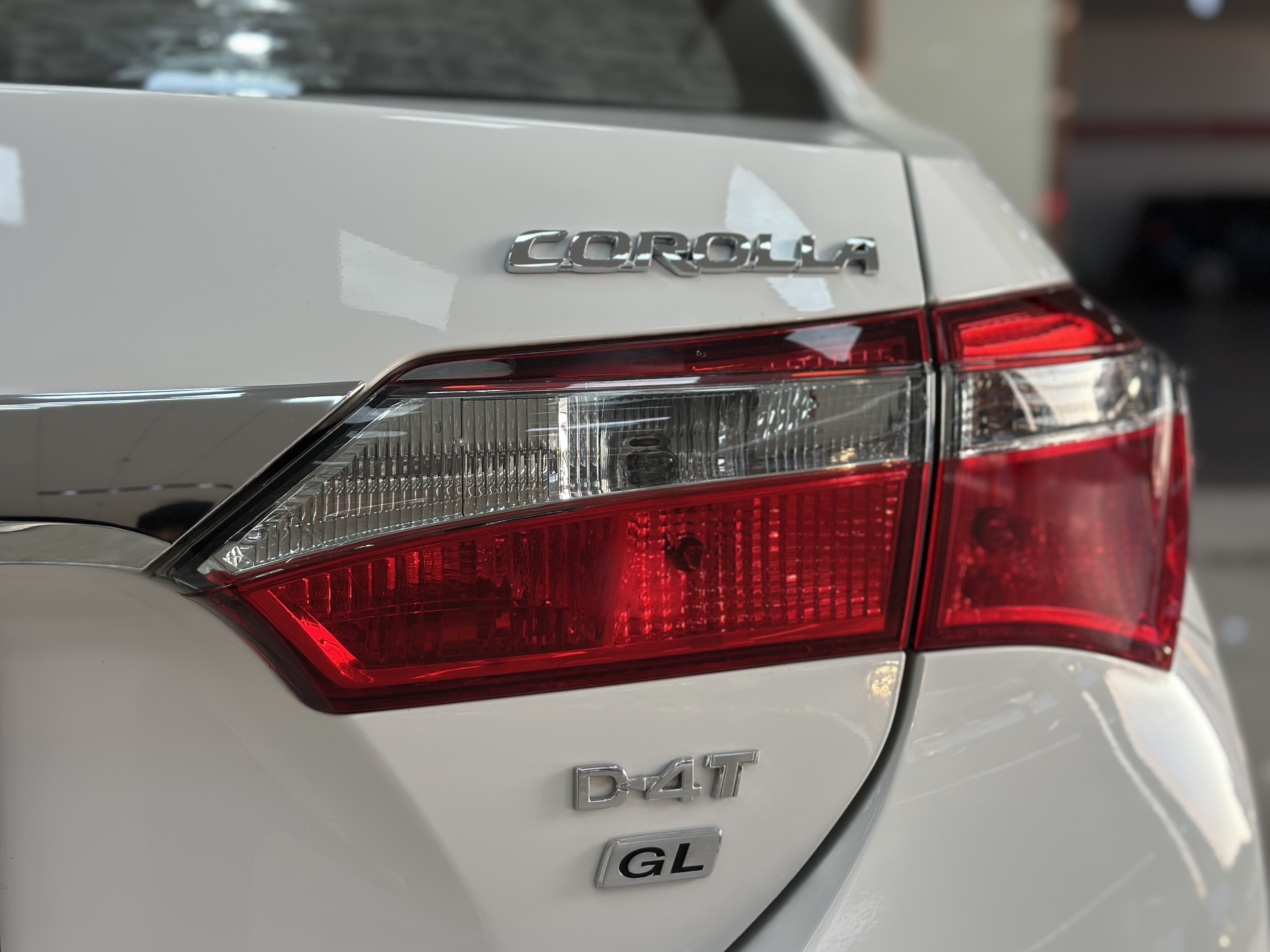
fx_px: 1761
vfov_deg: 30.3
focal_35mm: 48
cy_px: 476
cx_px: 635
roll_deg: +0.3
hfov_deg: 39.7
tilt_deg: -6.6
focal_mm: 6.86
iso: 80
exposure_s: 1/201
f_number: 1.78
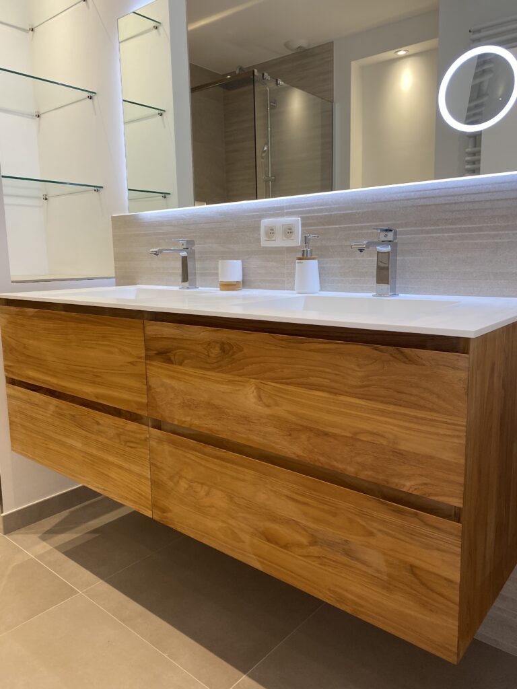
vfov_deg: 67.3
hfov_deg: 53.1
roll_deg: +0.7
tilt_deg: -9.4
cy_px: 344
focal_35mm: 26
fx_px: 518
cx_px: 258
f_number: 1.8
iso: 100
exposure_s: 1/100
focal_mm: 4.25
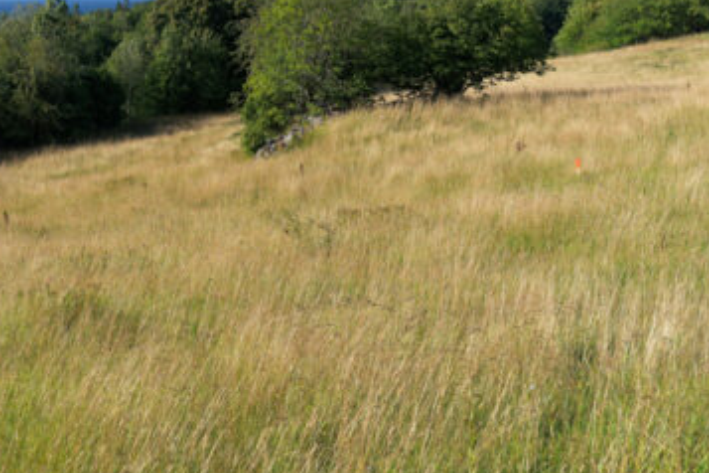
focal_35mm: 43
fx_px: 847
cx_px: 18
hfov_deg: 40.4
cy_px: 40
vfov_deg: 29.8
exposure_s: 1/1000
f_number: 5.6
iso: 100
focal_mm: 20
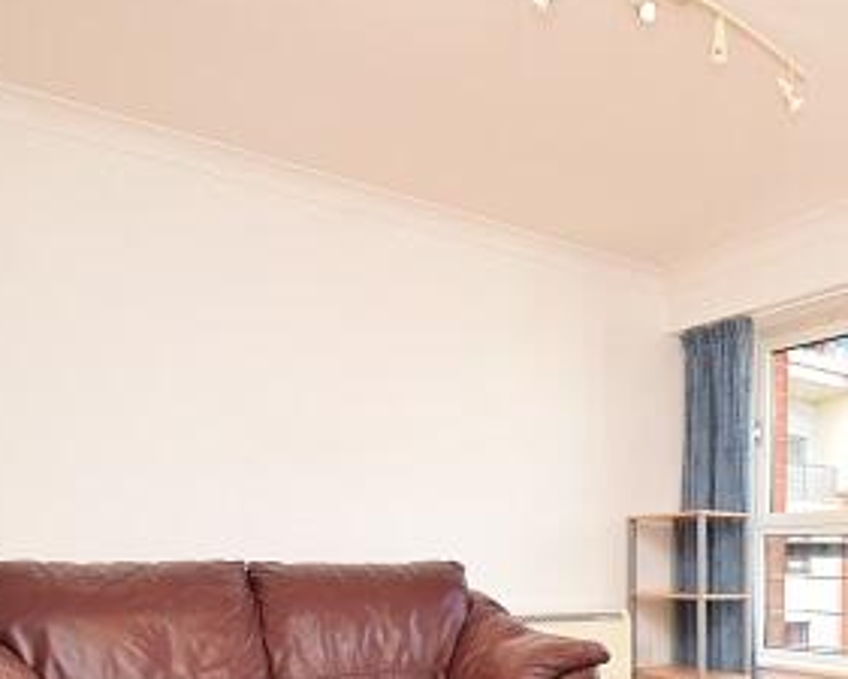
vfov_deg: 42.9
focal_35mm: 32
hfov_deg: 48.3
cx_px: 800
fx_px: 803
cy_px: 576
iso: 640
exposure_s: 1/125
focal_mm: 10
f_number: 5.6
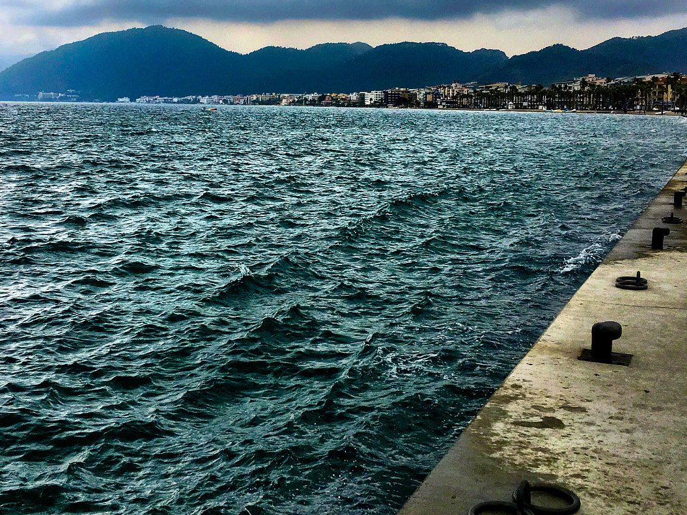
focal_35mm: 44
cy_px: 186
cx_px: 287
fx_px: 873
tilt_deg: -4.1
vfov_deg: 32.7
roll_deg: -1.2
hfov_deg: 42.8
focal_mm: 4.15
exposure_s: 1/2653
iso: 25
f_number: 2.2
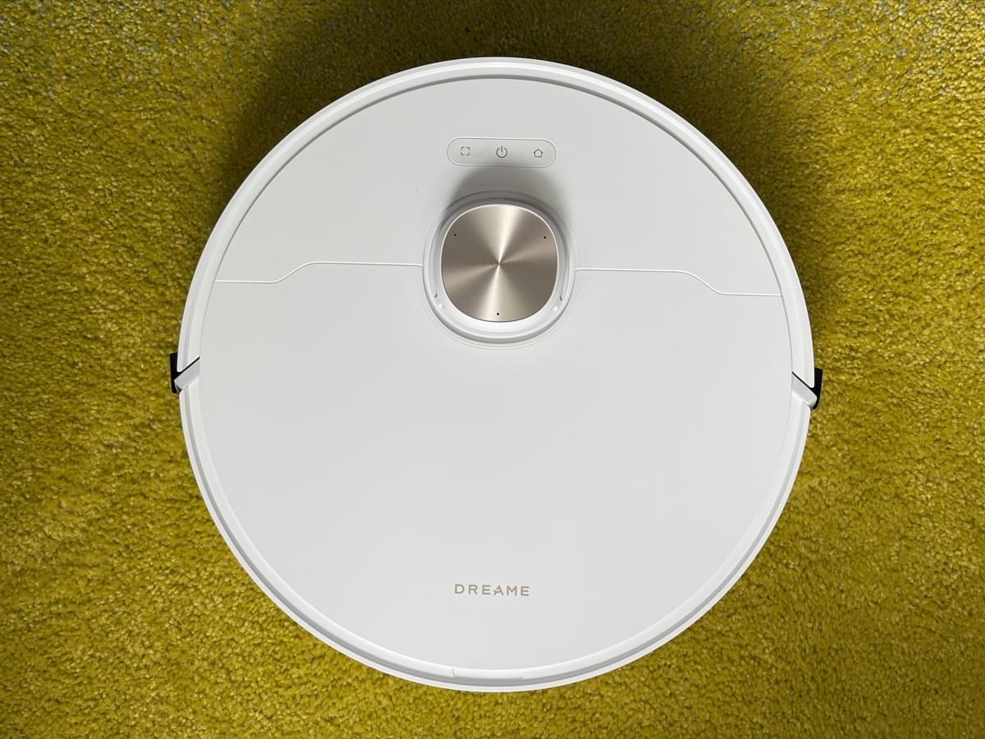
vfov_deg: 28.0
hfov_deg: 36.8
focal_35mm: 52
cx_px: 492
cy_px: 370
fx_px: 1480
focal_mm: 5.96
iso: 50
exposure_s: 1/60
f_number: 1.6
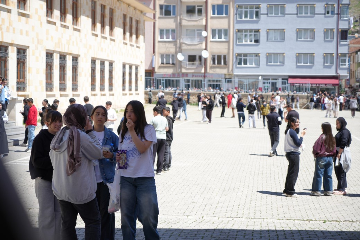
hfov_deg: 28.8
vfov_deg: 19.5
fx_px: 700
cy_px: 120
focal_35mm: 70
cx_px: 180
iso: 100
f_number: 4.5
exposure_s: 1/500
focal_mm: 70
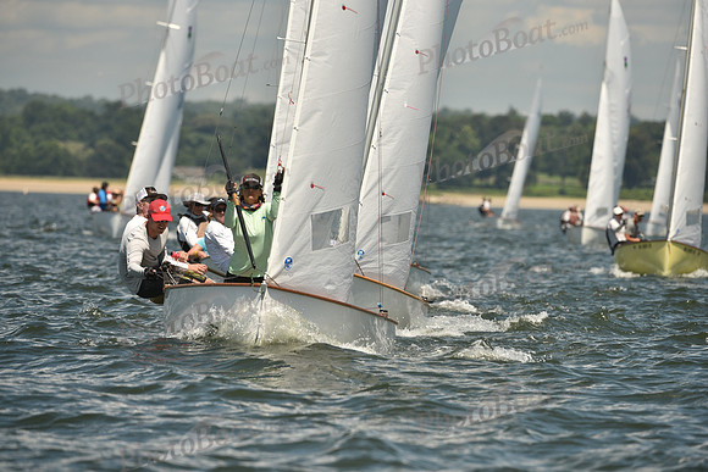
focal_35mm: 360
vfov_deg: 3.8
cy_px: 236
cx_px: 354
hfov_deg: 5.7
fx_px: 7081
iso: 250
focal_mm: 360
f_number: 6.3
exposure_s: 1/1600
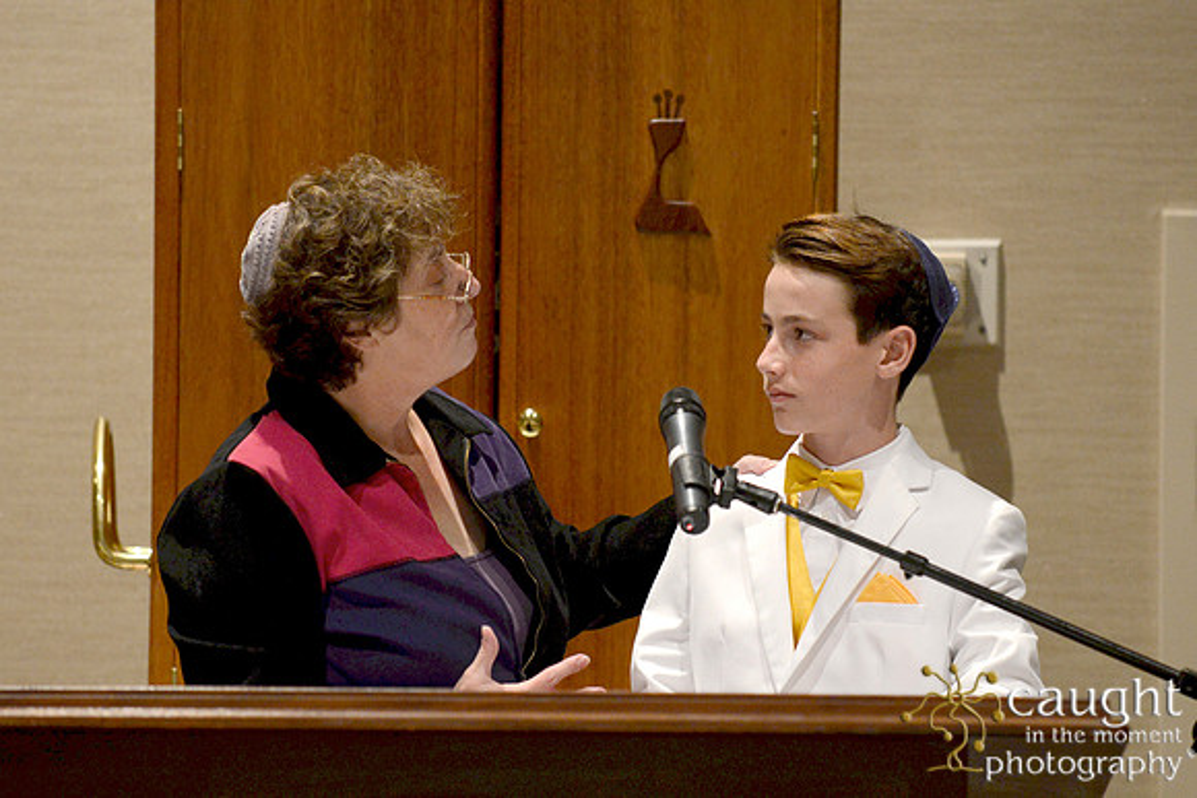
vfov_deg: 6.9
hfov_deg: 10.3
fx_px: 6651
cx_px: 598
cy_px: 399
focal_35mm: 200
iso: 2500
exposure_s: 1/100
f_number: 2.8
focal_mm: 200
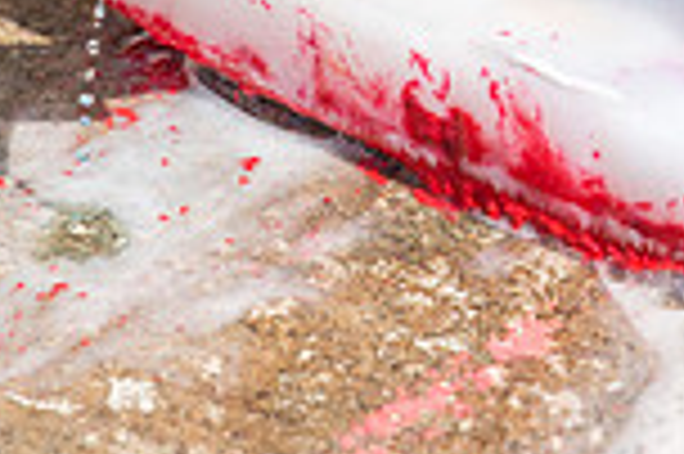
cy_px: -187
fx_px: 12716
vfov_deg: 2.0
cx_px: 621
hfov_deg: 3.1
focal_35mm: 670
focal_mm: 175
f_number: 4
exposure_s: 1/1000
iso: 80
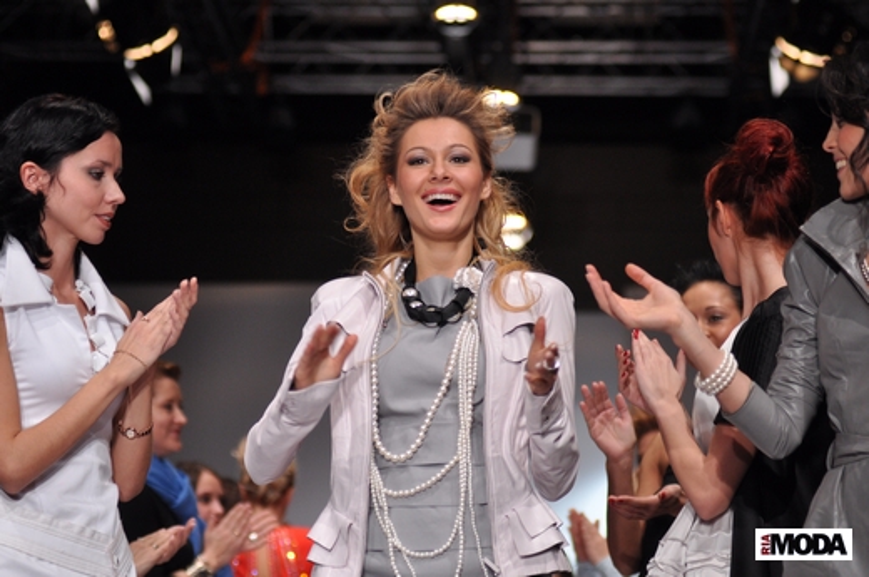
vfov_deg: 11.4
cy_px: 288
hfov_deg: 17.1
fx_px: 2892
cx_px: 434
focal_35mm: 120
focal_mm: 80
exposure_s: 1/250
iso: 800
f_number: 3.2
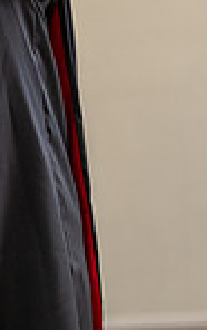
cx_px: -280
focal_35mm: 355
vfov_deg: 5.9
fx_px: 3192
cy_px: -86
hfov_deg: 3.7
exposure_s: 1/200
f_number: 3.5
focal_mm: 89
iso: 1600
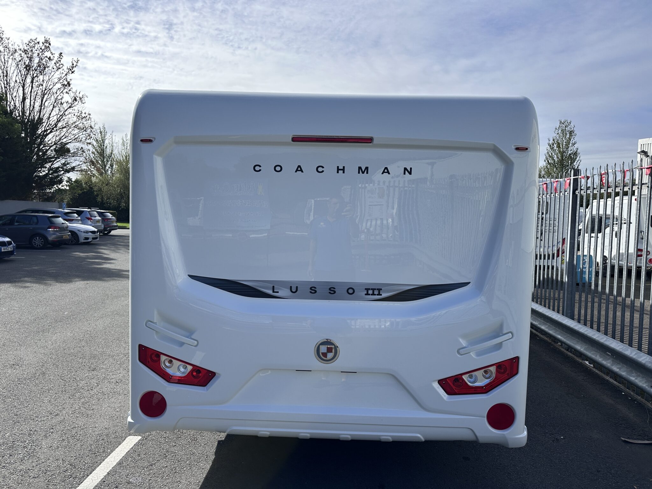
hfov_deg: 71.6
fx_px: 452
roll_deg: +0.0
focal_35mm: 24
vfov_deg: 56.8
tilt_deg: -4.1
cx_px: 326
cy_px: 244
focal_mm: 6.86
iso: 80
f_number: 1.78
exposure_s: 1/5263
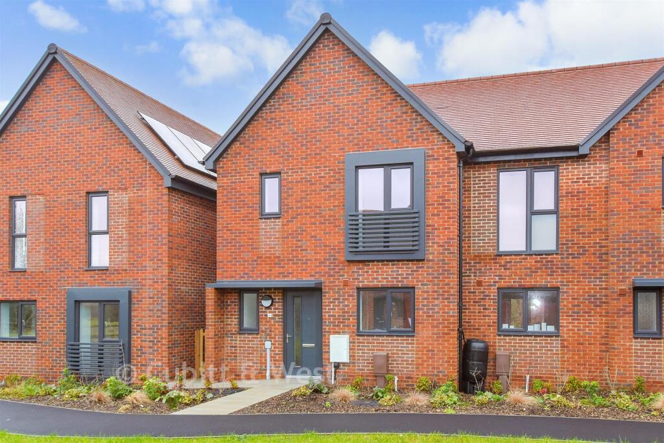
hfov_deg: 65.5
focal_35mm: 28
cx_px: 332
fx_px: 516
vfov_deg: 46.4
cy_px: 222
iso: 500
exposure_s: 1/60
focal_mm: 19
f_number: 8
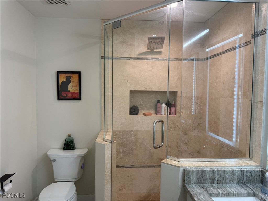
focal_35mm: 24
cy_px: 100
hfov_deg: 71.6
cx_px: 134
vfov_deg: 56.8
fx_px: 186
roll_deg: -1.2
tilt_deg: -2.5
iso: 80
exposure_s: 1/71
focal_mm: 6.76
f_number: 1.78
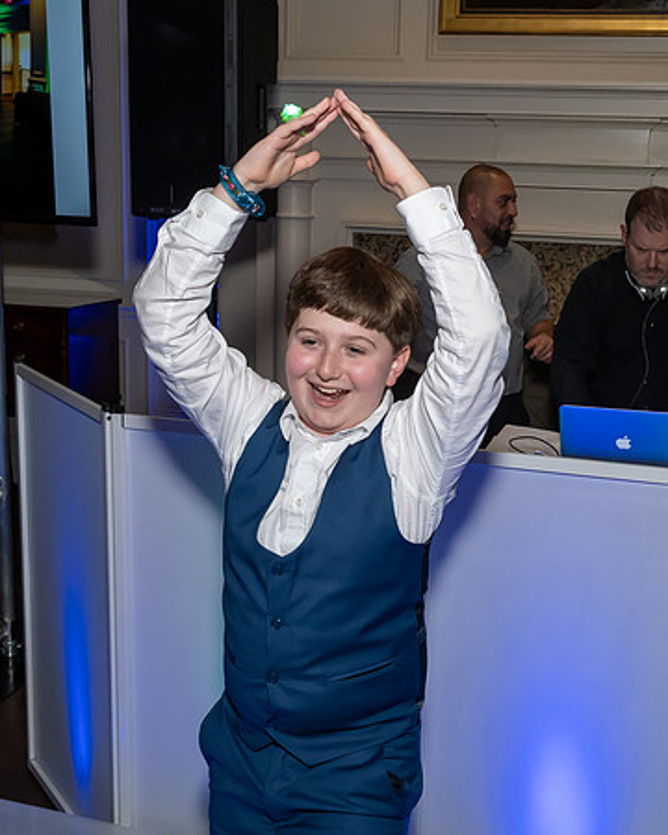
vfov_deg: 43.6
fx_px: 1041
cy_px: 371
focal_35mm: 42
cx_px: 437
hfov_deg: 35.3
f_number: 7.1
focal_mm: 17
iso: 1000
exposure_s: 1/250
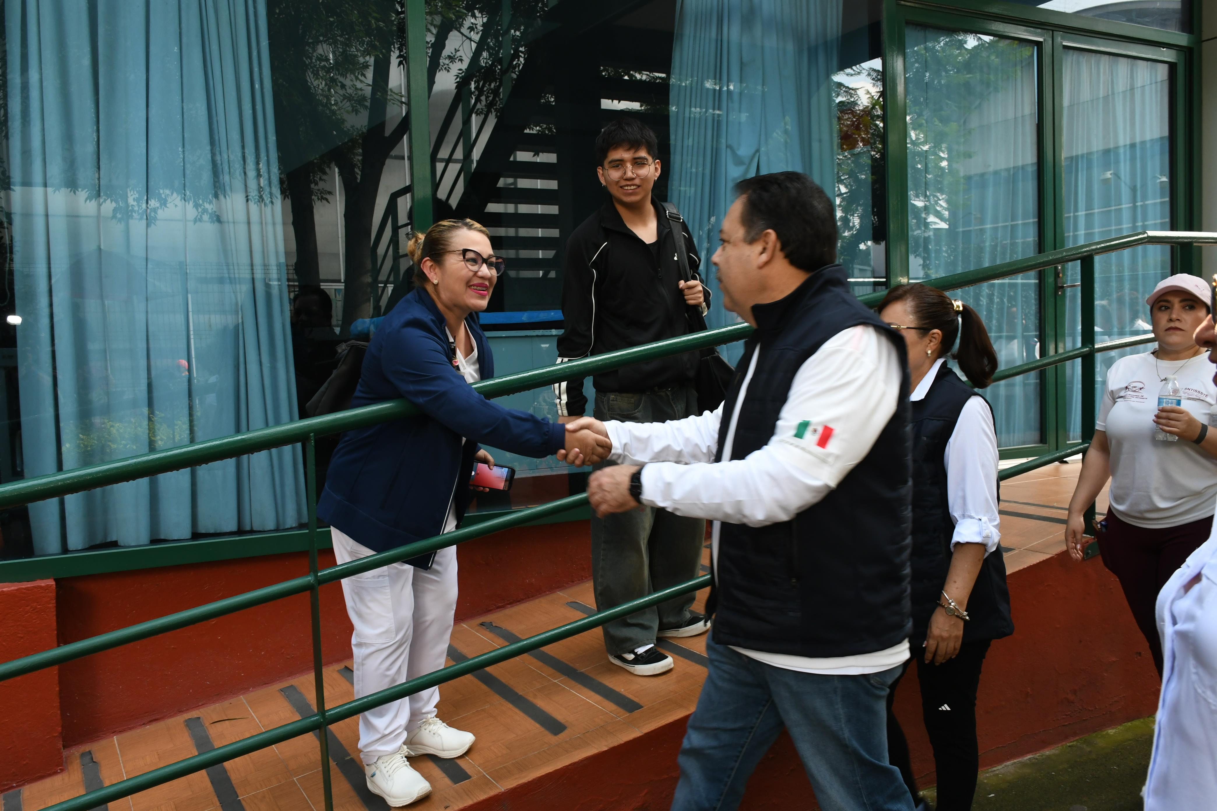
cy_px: 406
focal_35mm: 33
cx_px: 608
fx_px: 1115
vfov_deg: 40.0
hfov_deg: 57.2
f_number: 8
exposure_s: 1/100
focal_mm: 22
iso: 640
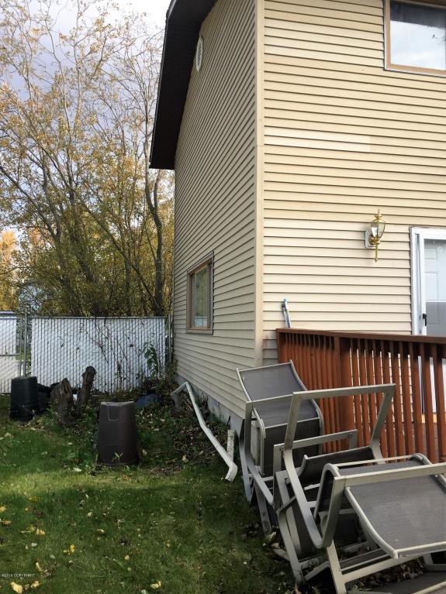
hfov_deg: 48.2
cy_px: 297
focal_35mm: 29
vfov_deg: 61.7
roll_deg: -0.8
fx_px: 498
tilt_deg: +4.2
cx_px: 223
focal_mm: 4.15
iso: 50
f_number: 2.2
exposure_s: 1/120
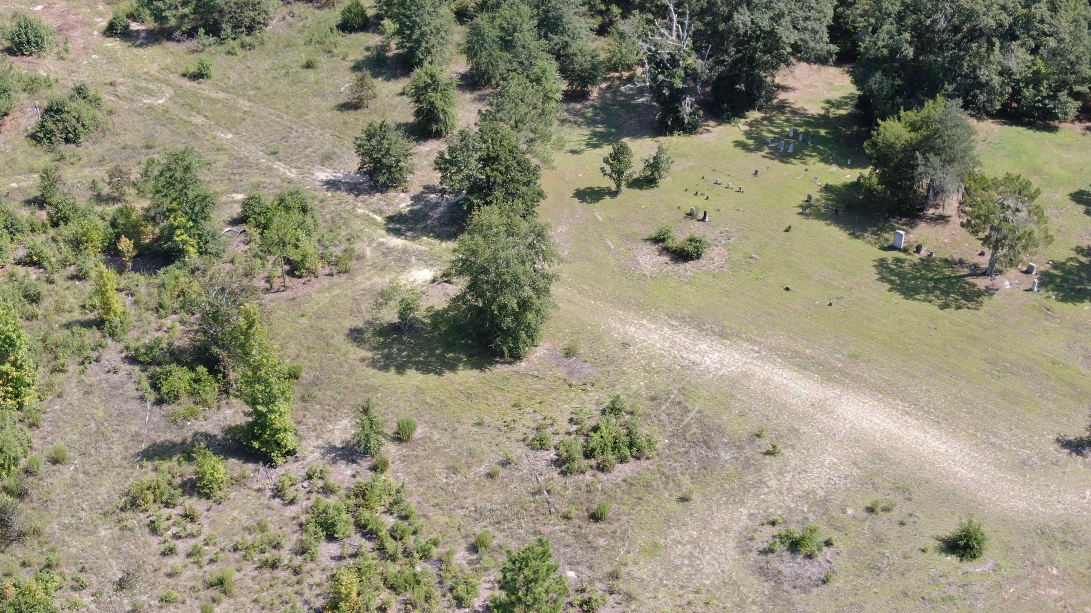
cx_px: 544
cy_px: 251
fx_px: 1273
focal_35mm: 44
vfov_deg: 27.1
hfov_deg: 46.4
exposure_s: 1/320
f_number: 3.5
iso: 100
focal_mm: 6.92
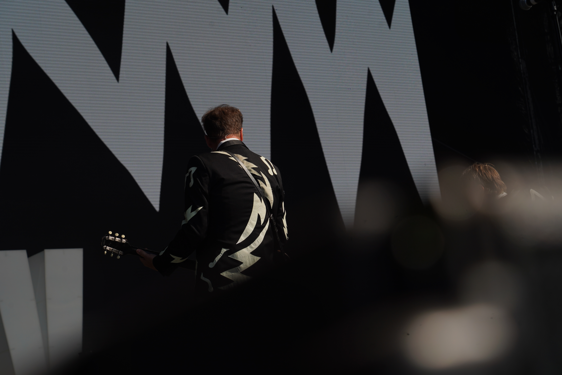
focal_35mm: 105
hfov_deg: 19.5
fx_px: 1639
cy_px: 188
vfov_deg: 13.0
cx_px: 281
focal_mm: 105
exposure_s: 1/640
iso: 100
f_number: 8
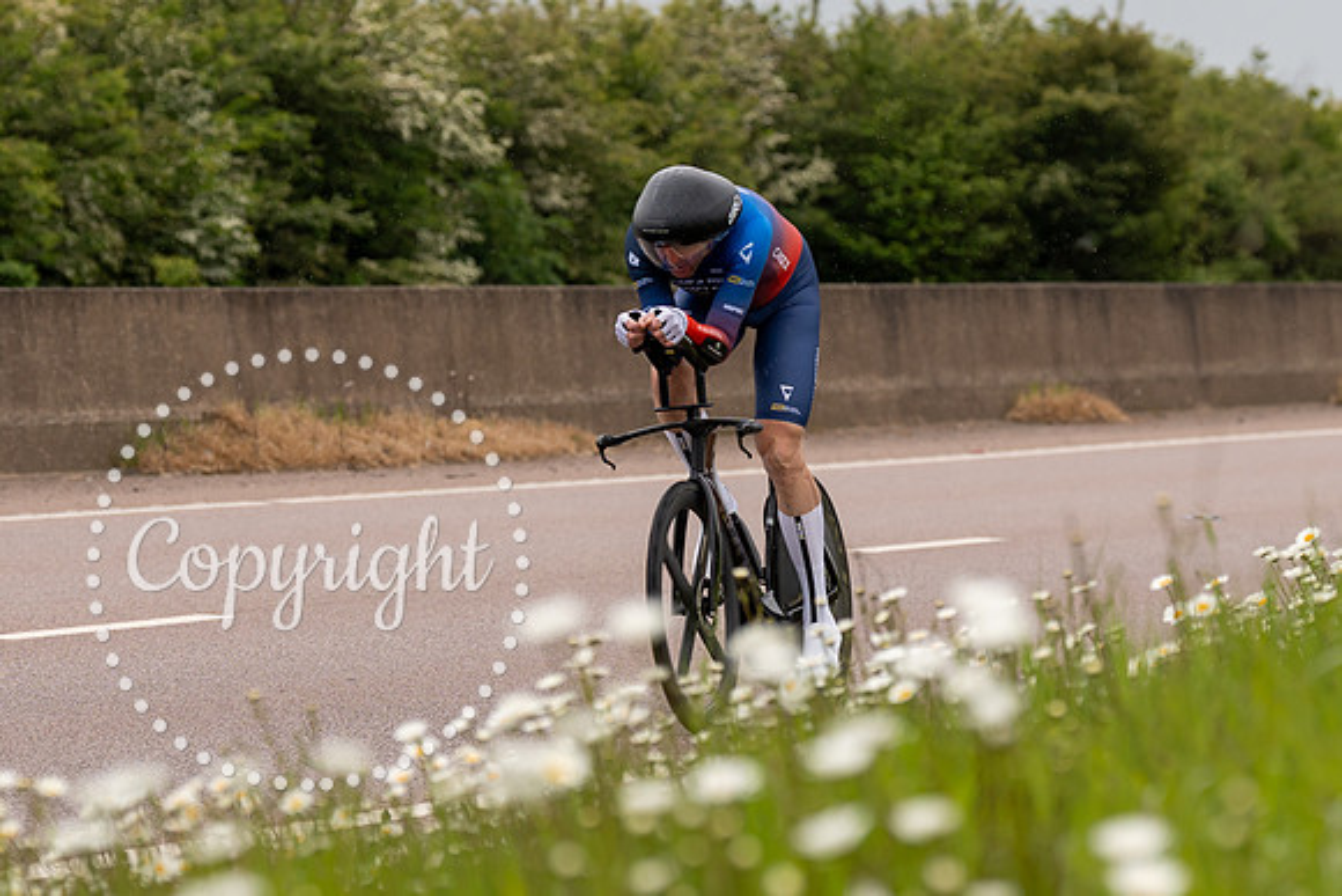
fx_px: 8576
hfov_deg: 8.9
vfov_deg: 6.0
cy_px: 368
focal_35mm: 230
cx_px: 659
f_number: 3.5
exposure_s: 1/1000
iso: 250
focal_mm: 107
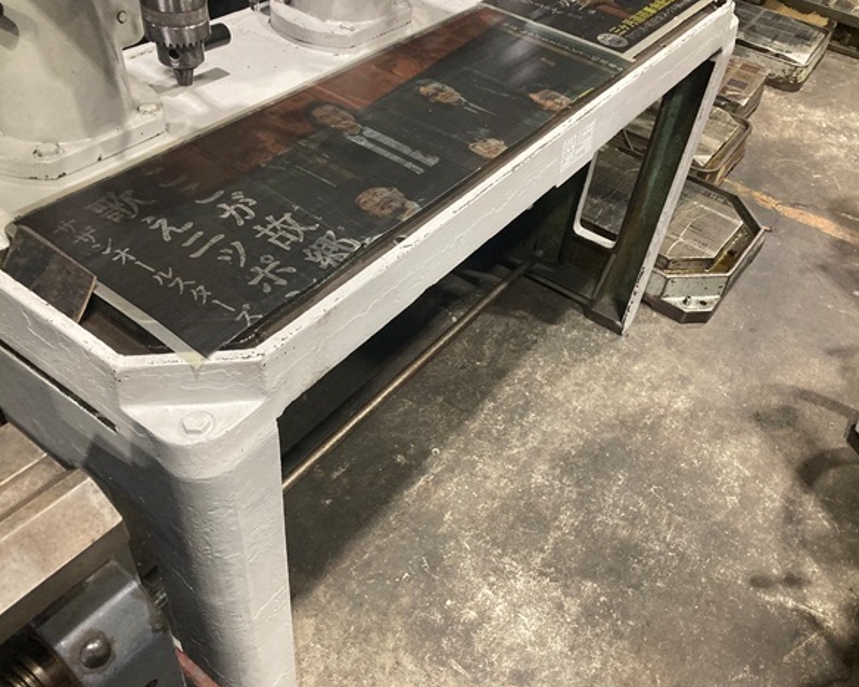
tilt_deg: -42.5
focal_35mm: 30
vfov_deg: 48.5
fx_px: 762
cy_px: 346
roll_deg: -9.6
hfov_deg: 58.8
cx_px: 439
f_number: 1.8
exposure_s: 1/60
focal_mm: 3.99
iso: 250
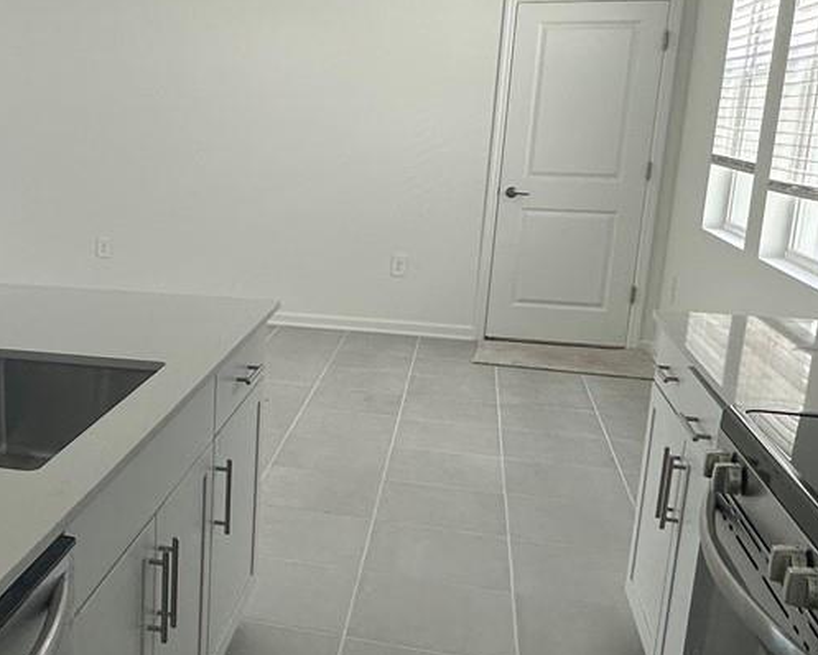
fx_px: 1066
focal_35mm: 44
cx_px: 100
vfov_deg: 34.1
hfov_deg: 39.3
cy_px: 362
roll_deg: -0.6
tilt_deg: -12.6
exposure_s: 1/99
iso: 80
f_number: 2.2
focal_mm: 2.22
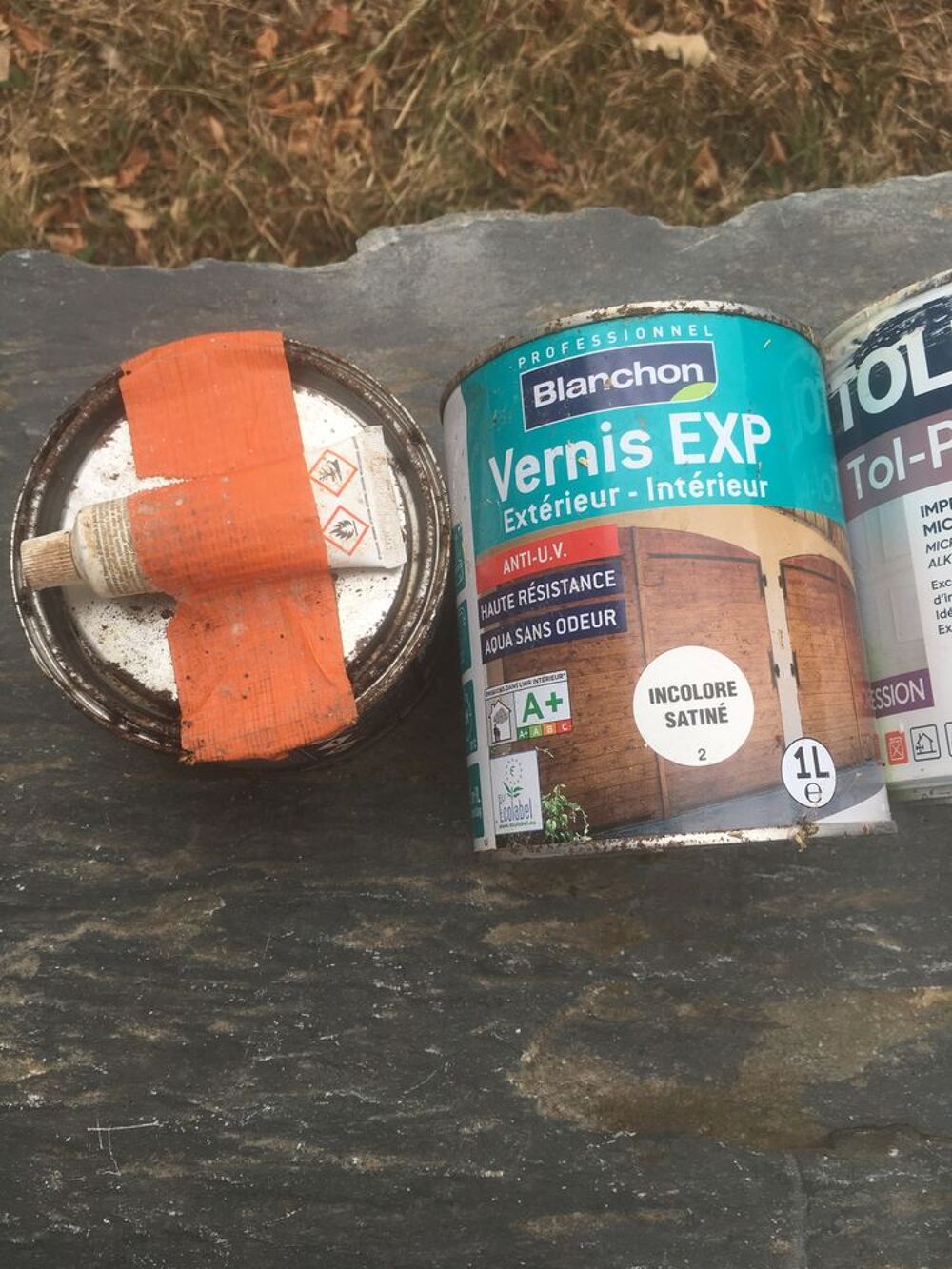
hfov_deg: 48.2
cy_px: 634
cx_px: 476
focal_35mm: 29
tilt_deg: -75.6
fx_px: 1063
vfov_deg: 61.7
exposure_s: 1/236
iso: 25
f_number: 2.2
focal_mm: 4.15
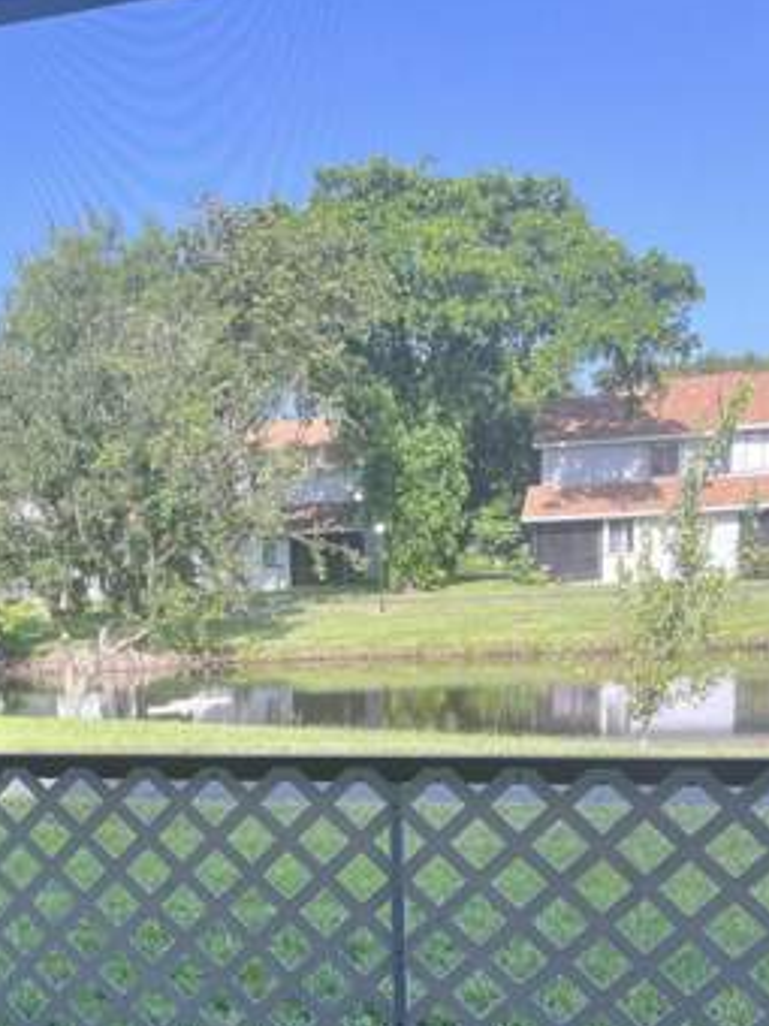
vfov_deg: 37.6
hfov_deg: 28.5
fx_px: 1451
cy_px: 806
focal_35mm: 49
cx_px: 78
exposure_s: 1/517
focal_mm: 5.1
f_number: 1.6
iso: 50
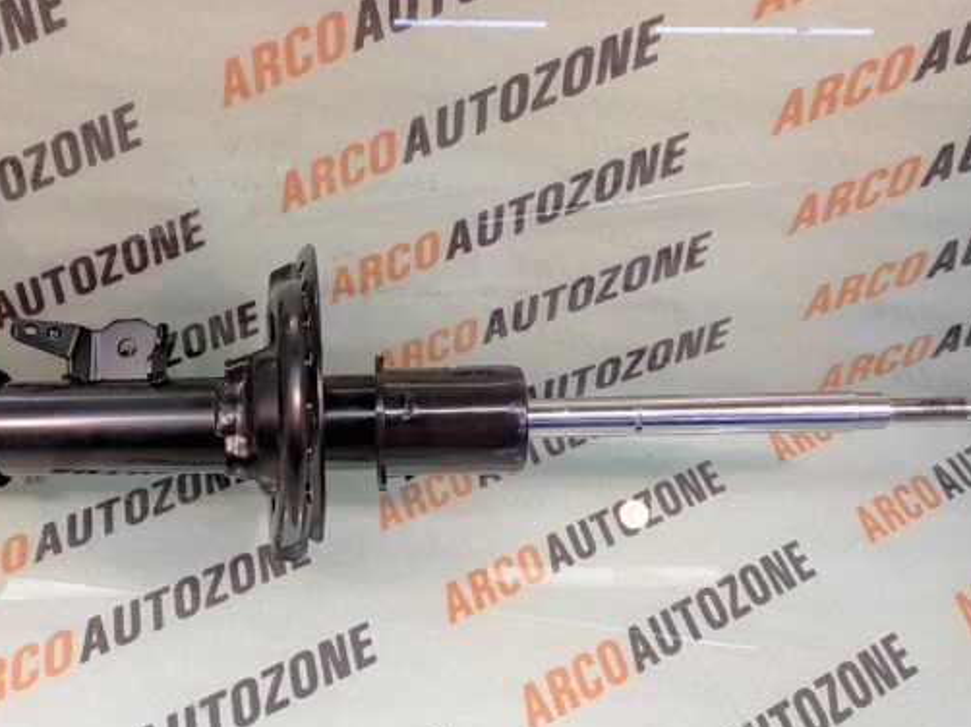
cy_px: 366
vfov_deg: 53.0
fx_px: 729
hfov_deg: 65.4
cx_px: 317
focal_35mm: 26
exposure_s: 1/33
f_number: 1.79
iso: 1136
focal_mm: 4.74
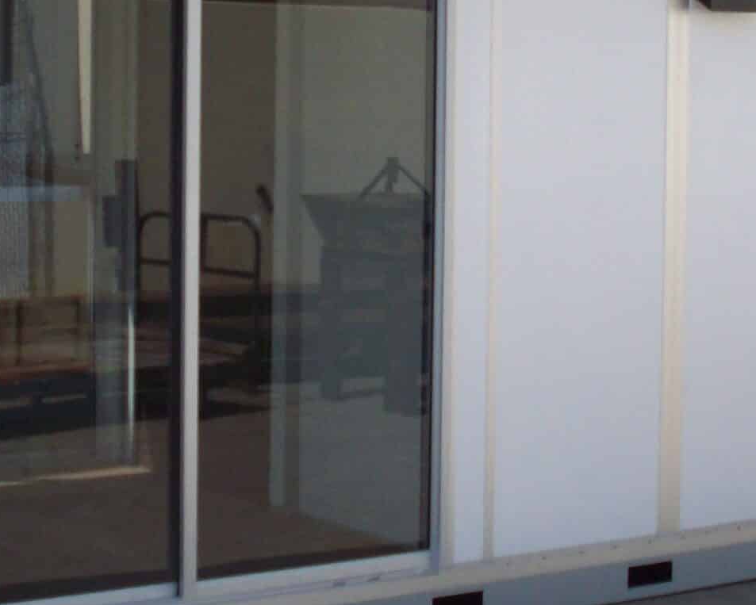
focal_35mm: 97
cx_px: 274
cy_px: 227
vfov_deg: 15.9
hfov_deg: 19.7
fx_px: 2171
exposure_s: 1/293
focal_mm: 6.2
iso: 80
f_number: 5.6
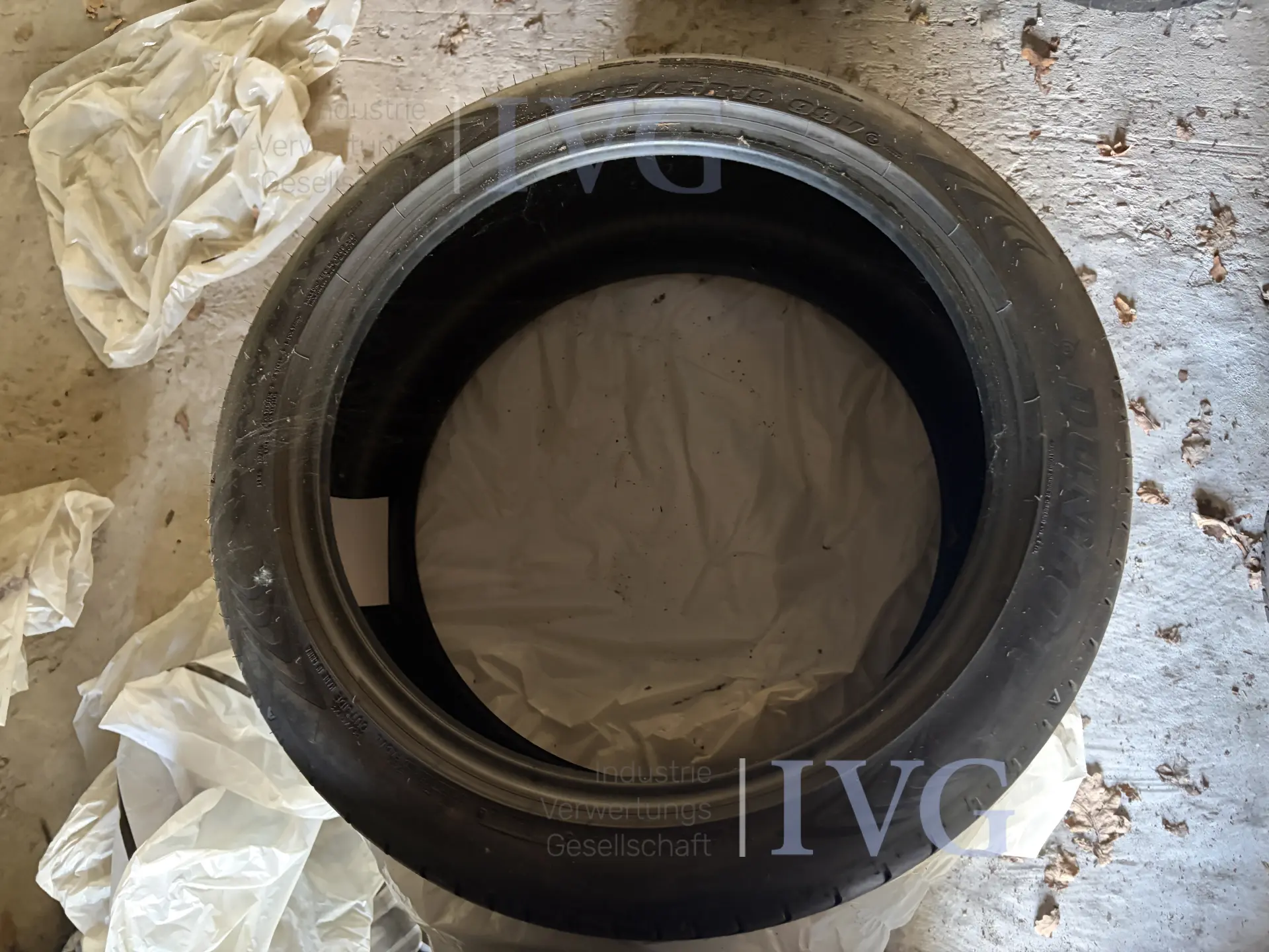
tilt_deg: -68.0
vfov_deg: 53.1
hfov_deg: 67.3
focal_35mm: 26
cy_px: 476
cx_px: 634
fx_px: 953
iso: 640
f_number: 1.6
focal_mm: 5.96
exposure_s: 1/30
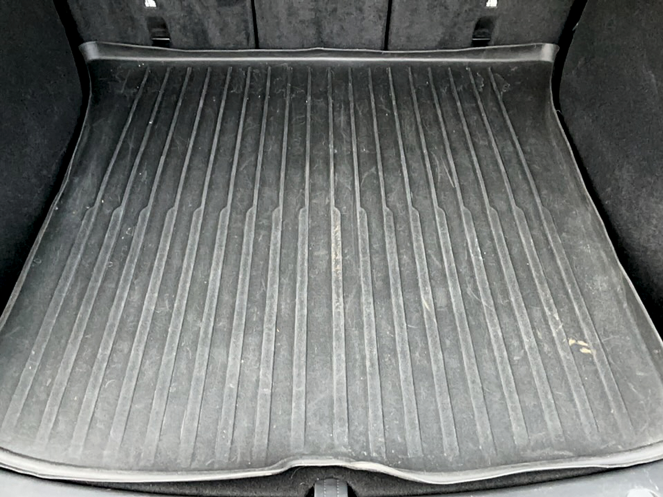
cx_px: 332
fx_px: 575
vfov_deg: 46.8
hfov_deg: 60.0
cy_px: 248
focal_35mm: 30
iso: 200
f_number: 1.8
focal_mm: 3
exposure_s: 1/60
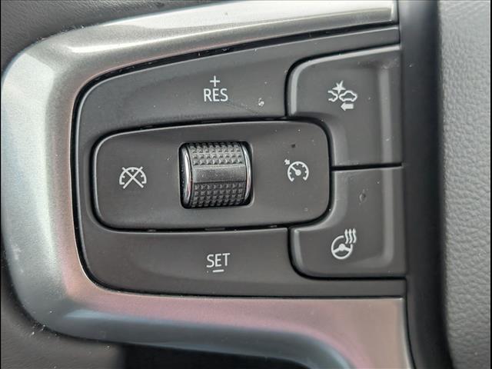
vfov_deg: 29.7
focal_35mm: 49
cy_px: 184
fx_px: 696
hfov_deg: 38.9
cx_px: 246
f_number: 1.68
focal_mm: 6.9
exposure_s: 1/286
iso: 252
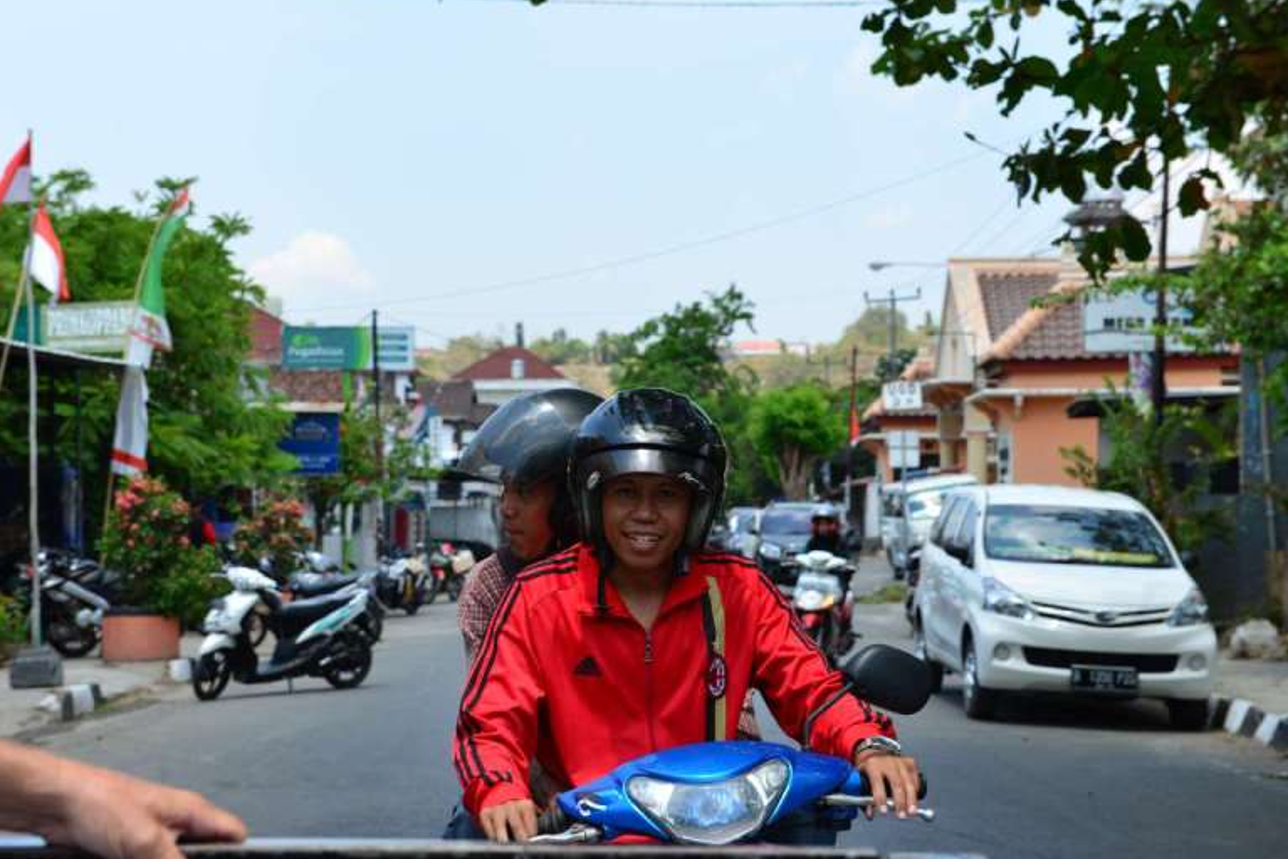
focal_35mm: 73
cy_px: 435
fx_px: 2613
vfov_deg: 18.7
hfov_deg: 27.7
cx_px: 618
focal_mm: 70
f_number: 9
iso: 250
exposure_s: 1/320
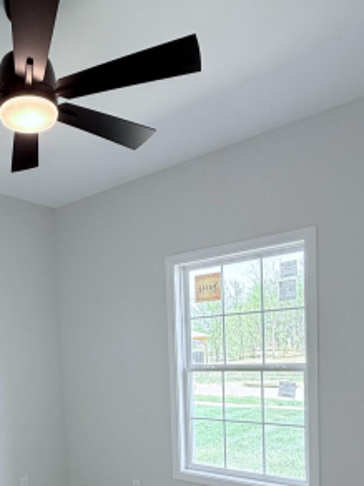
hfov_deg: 42.2
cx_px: 73
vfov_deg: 53.4
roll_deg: +3.1
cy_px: 382
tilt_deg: -3.6
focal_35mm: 32
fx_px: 449
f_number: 2.2
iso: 64
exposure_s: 1/99
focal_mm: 2.22
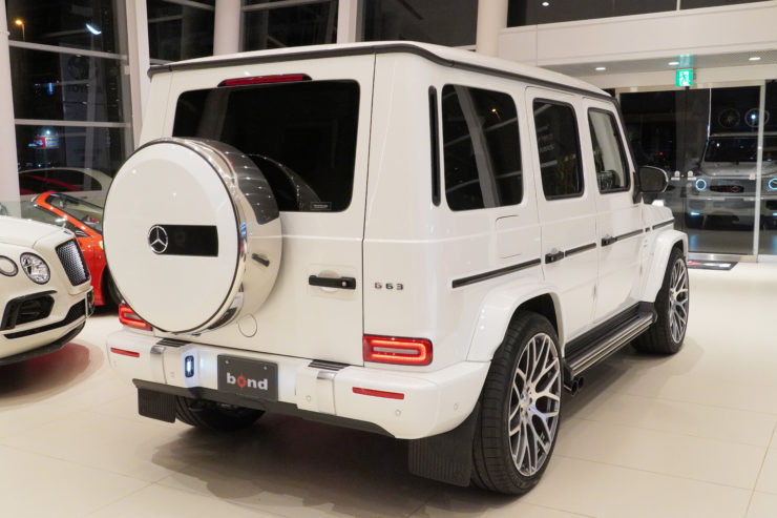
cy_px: 259
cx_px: 388
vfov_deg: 34.2
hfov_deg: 49.6
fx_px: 842
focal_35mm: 39
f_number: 9
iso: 3200
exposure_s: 1/125
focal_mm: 26
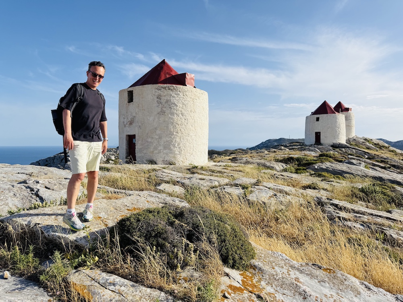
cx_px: 202
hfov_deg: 71.6
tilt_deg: -0.1
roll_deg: +0.5
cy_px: 151
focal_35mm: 24
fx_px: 279
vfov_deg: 56.8
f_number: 1.78
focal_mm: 6.76
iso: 80
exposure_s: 1/6711
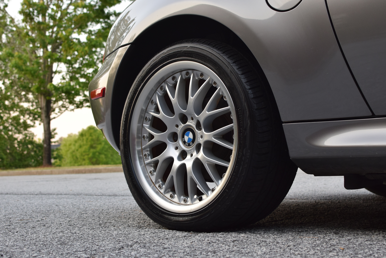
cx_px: 193
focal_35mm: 52
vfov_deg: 25.8
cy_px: 129
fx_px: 563
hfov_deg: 37.8
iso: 400
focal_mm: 35
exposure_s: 1/125
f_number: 5.6
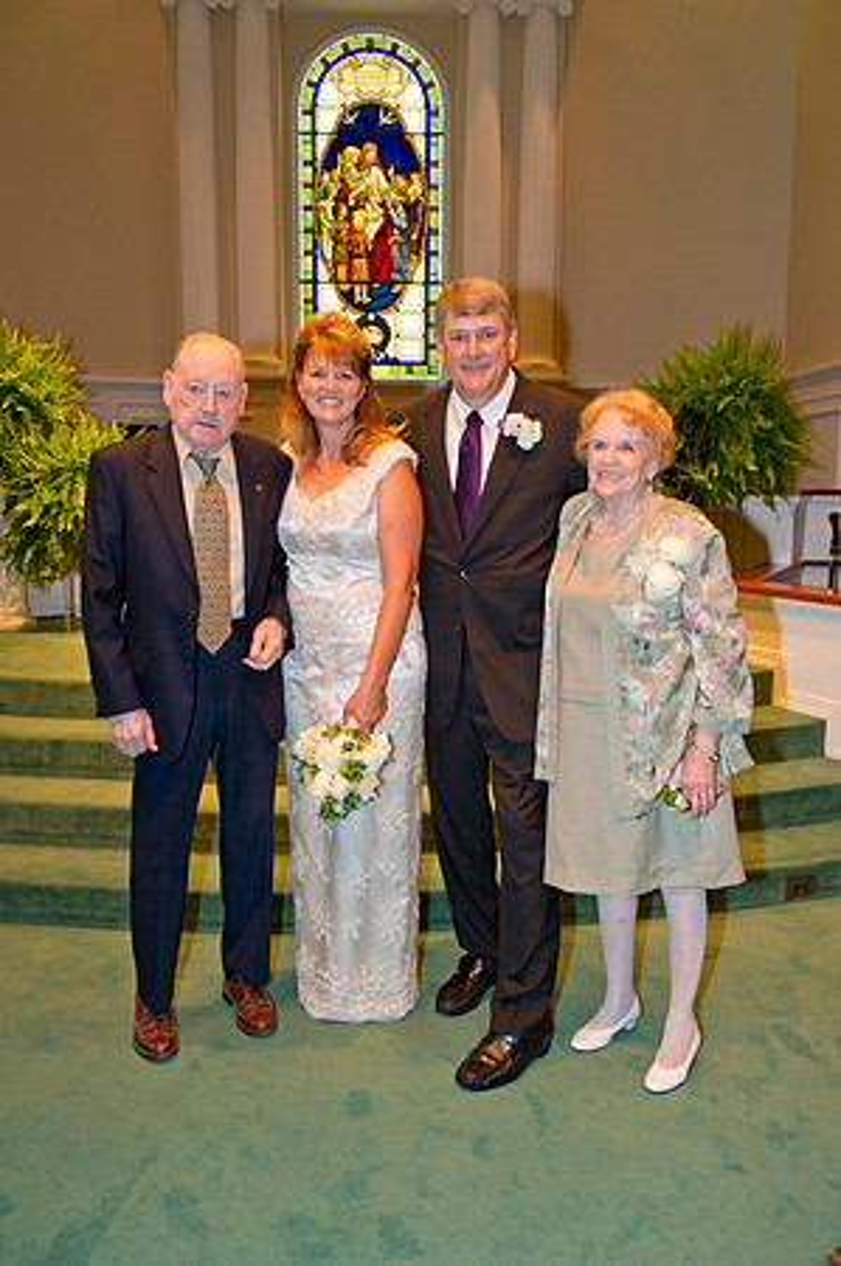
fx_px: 1089
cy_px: 633
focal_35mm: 31
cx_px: 420
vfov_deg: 60.3
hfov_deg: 42.2
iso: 1600
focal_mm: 31
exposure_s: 1/80
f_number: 4
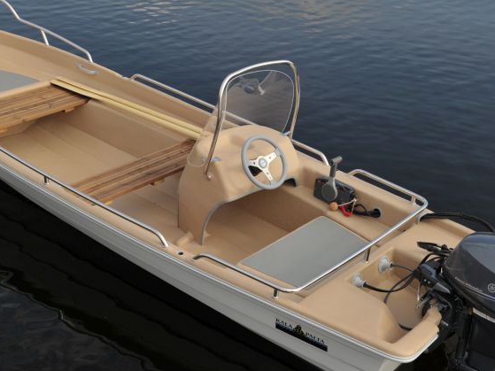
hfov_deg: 34.9
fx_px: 786
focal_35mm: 55
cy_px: 220
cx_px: 212
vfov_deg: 26.5
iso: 250
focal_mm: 32
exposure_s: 1/1000
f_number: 5.6
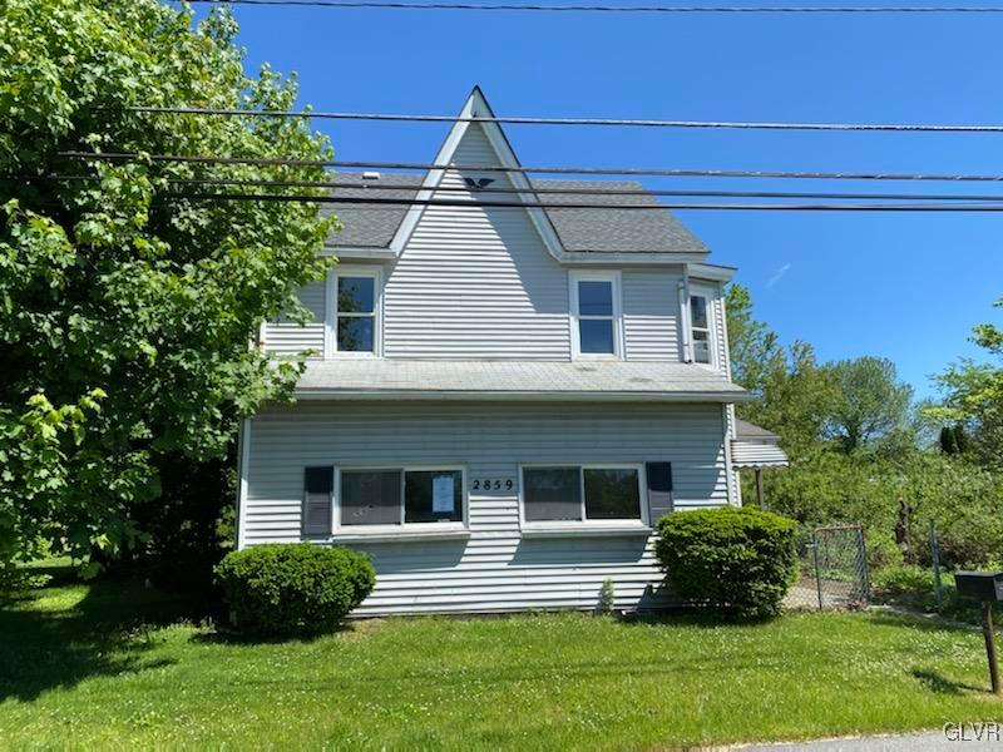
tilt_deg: +11.2
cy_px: 376
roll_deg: +0.9
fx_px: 753
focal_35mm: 26
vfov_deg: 53.1
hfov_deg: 67.3
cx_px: 502
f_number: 1.8
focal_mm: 4.25
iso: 32
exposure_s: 1/2105
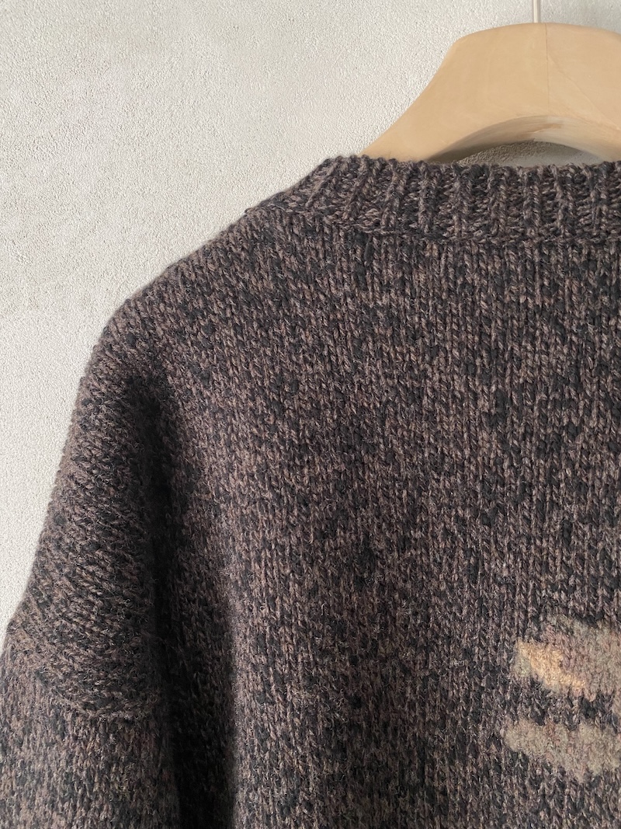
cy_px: 414
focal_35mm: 26
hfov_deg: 53.1
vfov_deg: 67.3
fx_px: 622
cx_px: 310
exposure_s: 1/97
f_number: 1.8
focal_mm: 4.25
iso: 125
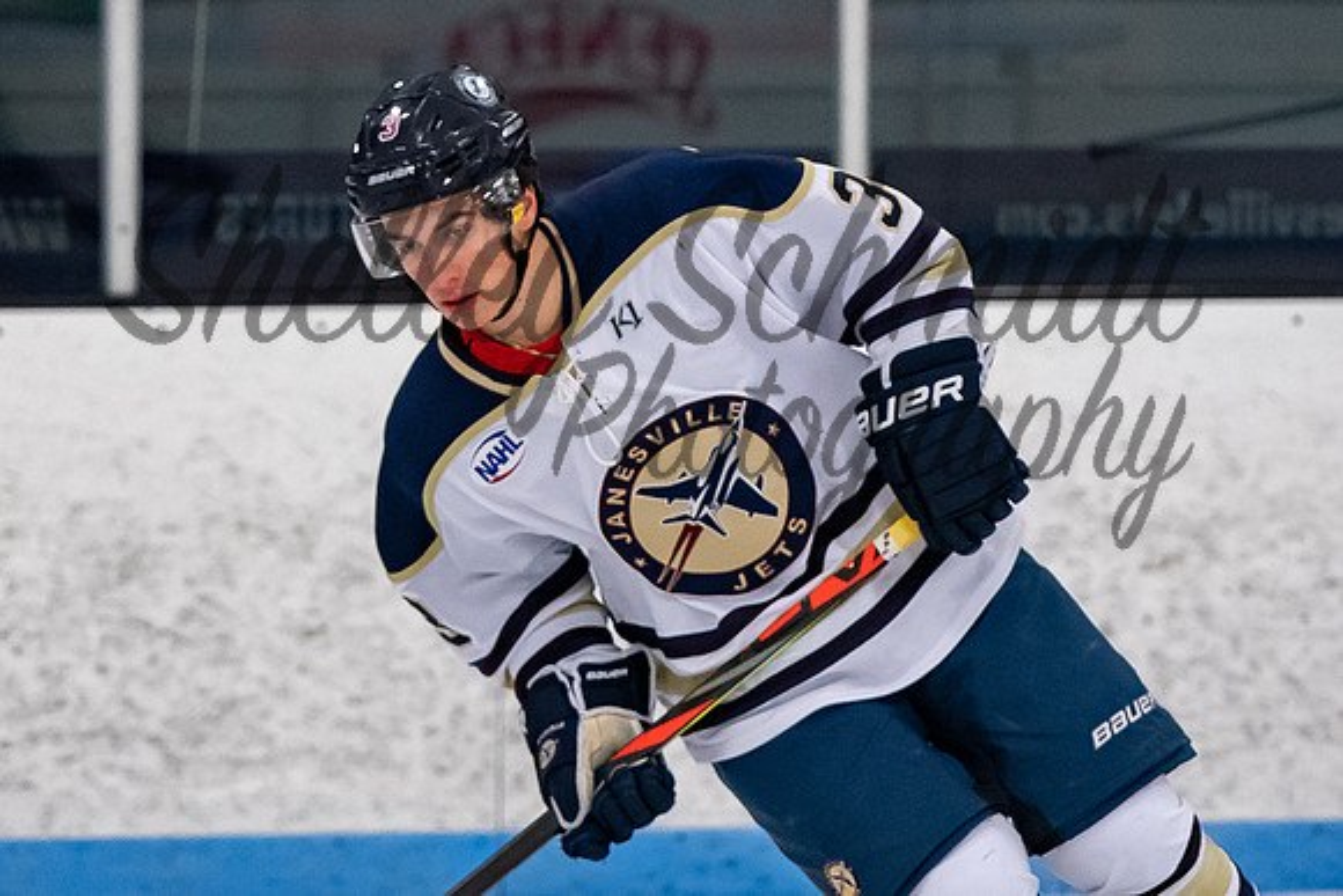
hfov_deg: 4.5
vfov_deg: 3.0
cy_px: 205
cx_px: 377
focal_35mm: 456
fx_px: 17011
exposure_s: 1/800
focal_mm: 155
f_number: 3.5
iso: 2000
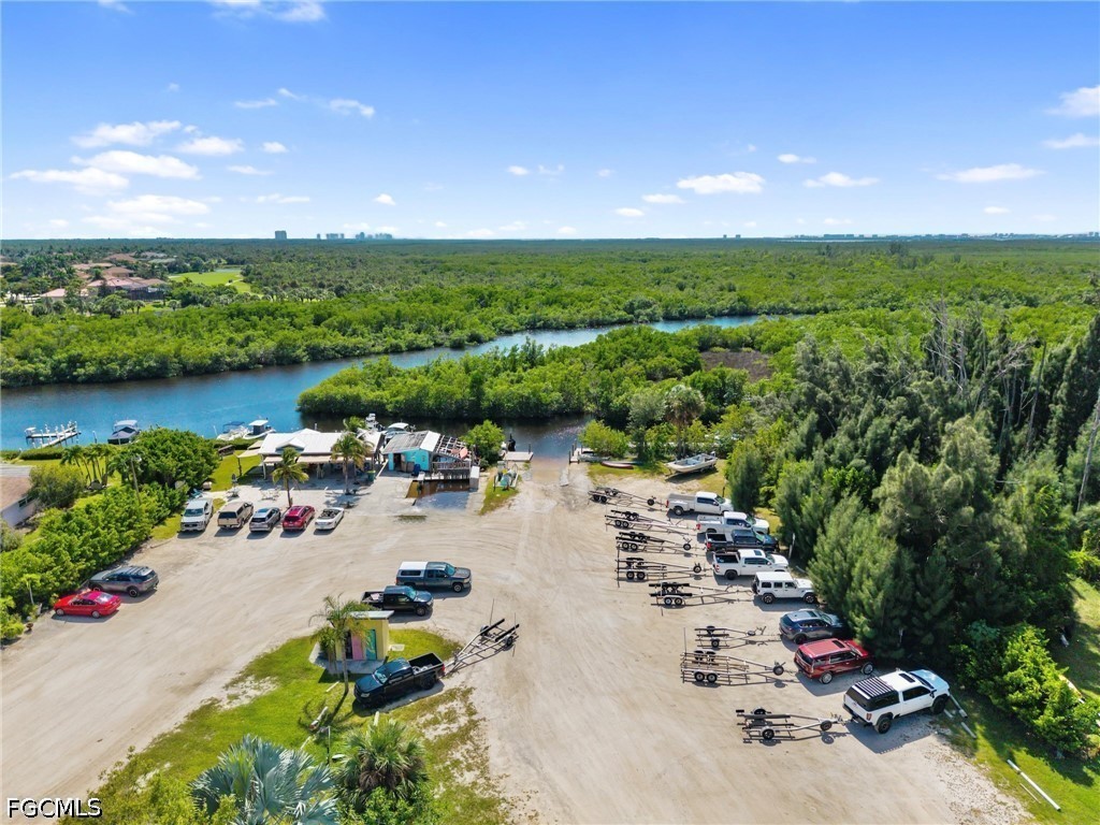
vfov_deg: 56.8
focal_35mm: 24
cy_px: 412
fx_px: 763
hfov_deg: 71.6
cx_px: 550
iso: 100
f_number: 1.8
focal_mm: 8.67
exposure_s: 1/640
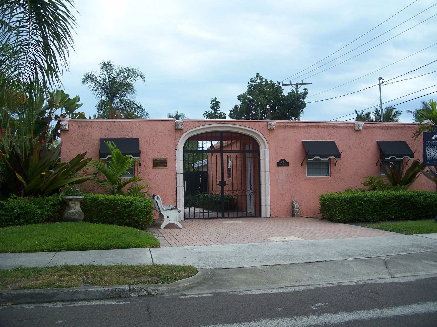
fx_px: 467
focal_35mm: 37
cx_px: 218
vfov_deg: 38.7
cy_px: 164
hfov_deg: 50.1
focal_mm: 7.8
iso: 64
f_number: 2.8
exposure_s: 1/640
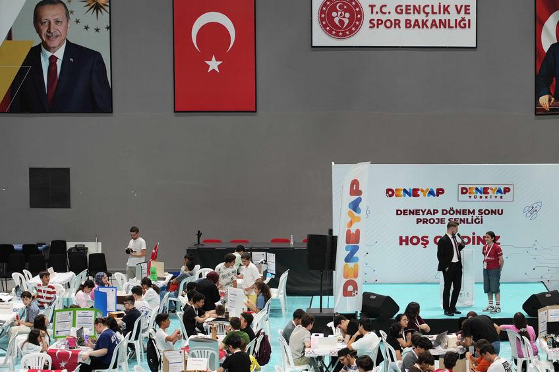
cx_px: 413
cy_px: 185
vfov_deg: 15.0
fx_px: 1413
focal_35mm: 91
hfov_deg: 22.2
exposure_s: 1/200
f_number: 2.2
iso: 250
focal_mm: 35
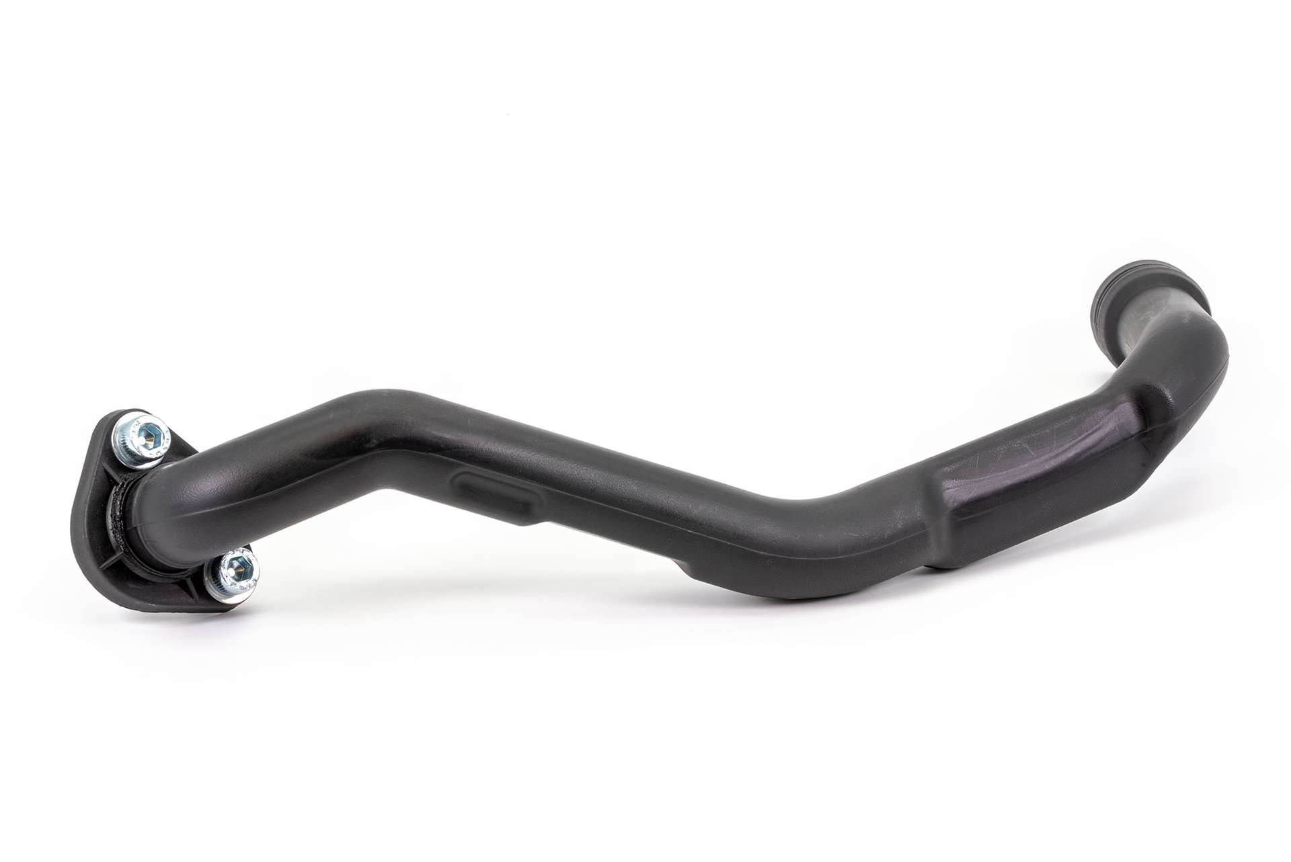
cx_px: 641
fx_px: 3993
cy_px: 444
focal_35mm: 111
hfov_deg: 18.4
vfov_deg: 12.3
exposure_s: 1/10
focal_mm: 105
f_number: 27
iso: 100
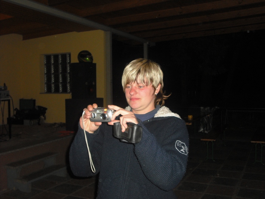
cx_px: 132
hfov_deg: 49.0
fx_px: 291
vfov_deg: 37.7
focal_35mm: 38
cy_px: 100
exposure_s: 1/60
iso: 200
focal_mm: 6.2
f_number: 2.8
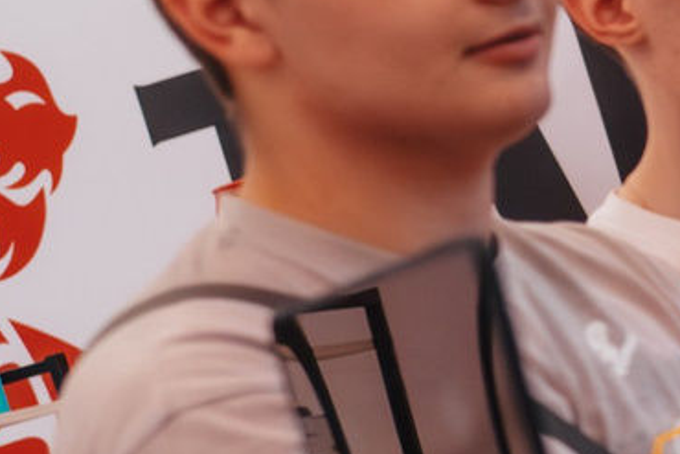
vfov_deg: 8.3
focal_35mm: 166
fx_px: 3137
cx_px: 2068
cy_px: 237
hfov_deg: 9.5
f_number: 2.5
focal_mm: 24
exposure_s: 1/4000
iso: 2000
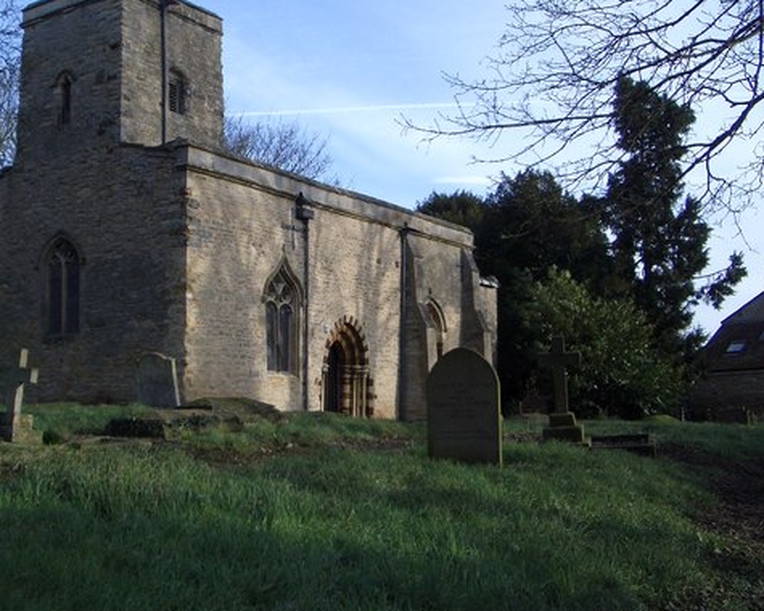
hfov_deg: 40.0
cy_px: 249
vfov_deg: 32.7
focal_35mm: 46
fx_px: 1040
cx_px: 270
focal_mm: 5.8
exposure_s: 1/200
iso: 50
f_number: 4.3
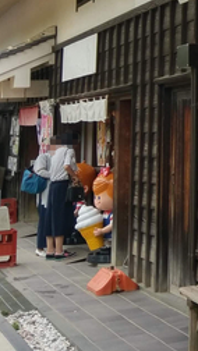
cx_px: 390
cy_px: 11
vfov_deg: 22.8
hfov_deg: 12.0
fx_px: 839
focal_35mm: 90
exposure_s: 1/780
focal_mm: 4.58
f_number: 1.8
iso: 100
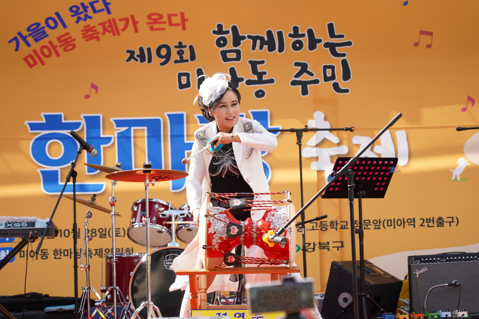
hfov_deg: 19.5
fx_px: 1397
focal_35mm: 105
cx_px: 240
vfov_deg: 13.0
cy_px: 160
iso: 100
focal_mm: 105
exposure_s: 1/250
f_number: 4
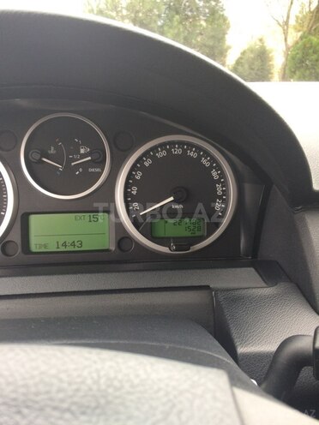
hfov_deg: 48.2
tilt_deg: -26.9
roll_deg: +0.4
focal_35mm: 29
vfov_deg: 61.7
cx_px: 160
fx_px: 356
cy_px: 212
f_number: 2.2
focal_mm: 4.15
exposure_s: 1/50
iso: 50
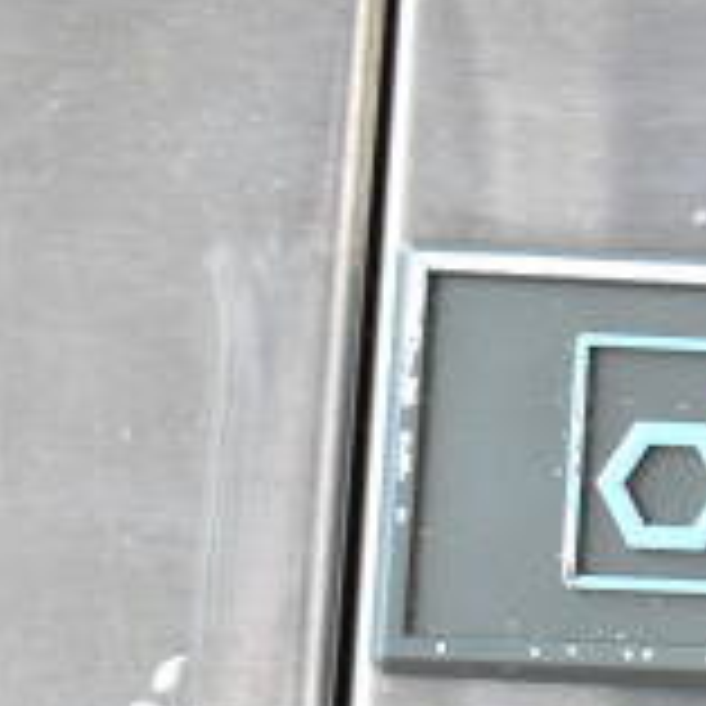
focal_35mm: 159
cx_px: 1286
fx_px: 3669
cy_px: 461
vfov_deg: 11.0
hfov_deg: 10.3
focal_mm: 32
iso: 1600
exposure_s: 1/125
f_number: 5.6
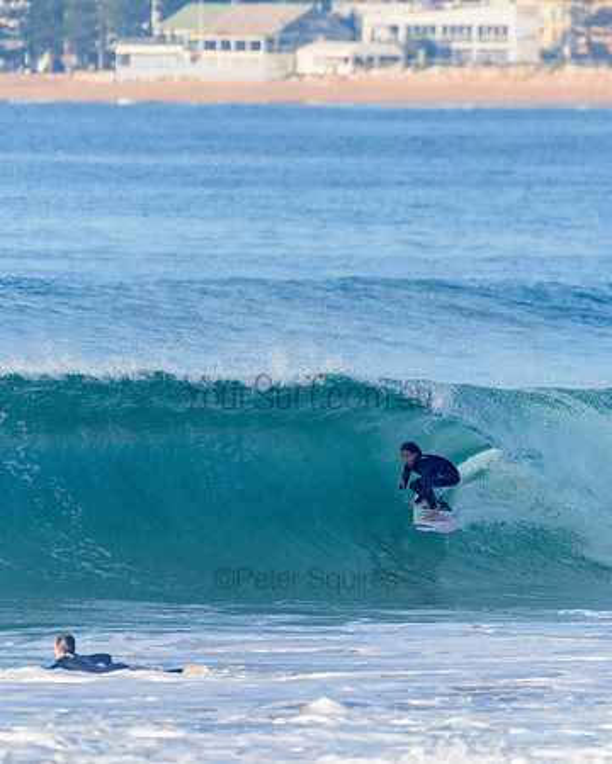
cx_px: 376
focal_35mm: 939
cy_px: 507
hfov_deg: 1.6
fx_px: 21251
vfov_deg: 2.1
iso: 280
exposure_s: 1/2000
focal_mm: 500
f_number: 5.6
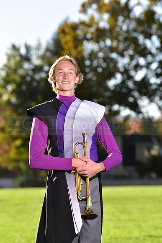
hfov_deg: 7.6
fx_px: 1214
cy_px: 122
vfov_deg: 11.4
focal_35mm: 180
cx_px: 81
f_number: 5
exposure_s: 1/250
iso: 80
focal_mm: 180
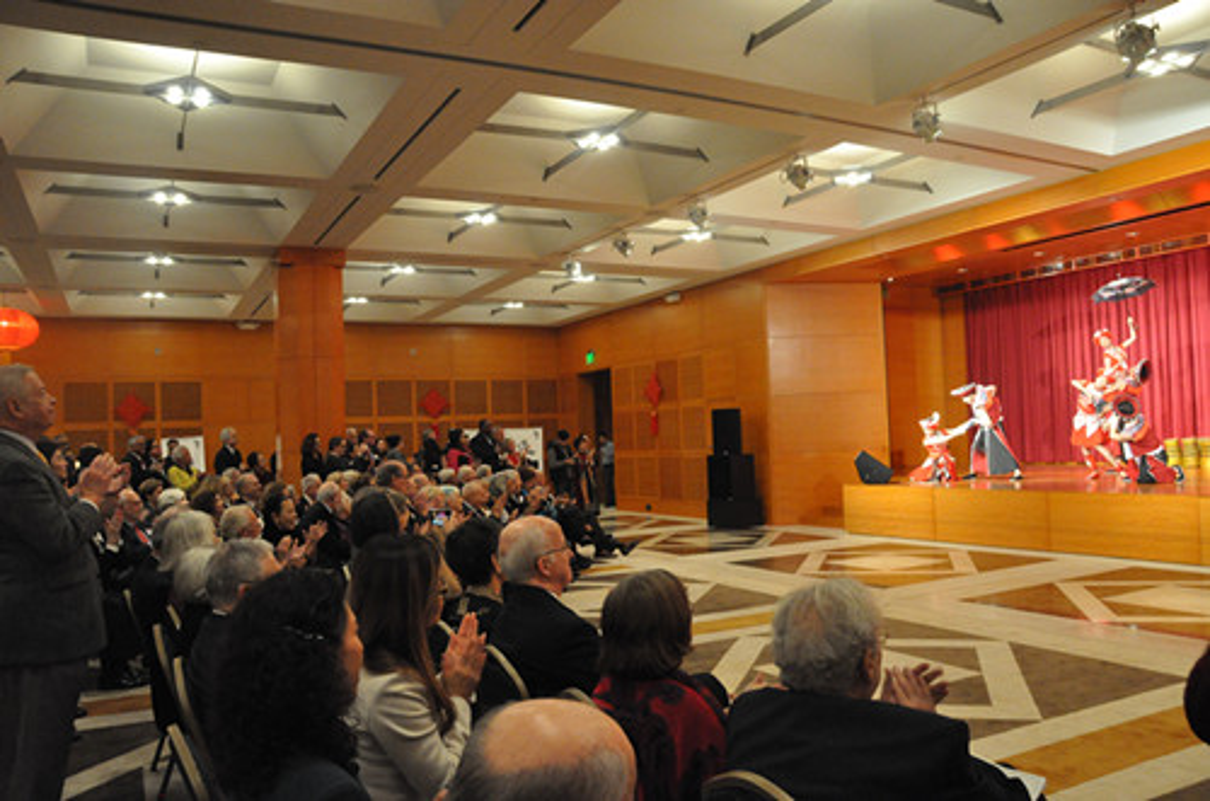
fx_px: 905
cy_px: 400
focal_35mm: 27
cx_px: 605
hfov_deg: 67.5
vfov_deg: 47.7
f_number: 6.3
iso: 3200
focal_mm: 18
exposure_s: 1/40
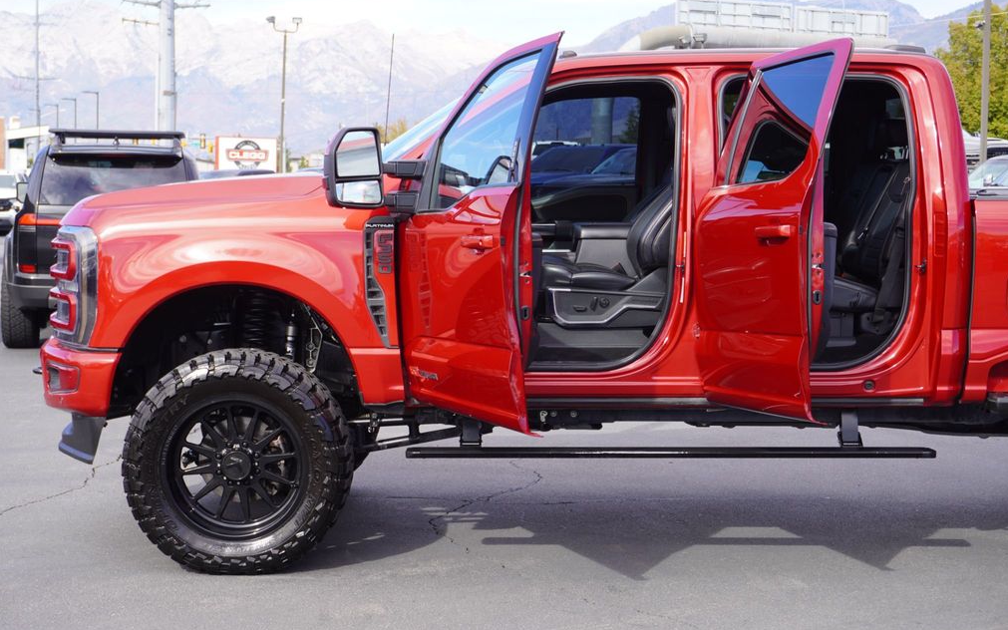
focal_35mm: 62
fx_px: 1703
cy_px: 327
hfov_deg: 33.0
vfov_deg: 21.0
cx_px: 508
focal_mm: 40
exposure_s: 1/100
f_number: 6.3
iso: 100
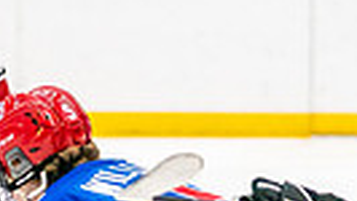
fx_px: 4698
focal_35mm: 496
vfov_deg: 2.4
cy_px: 368
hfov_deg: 4.3
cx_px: -242
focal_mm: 83
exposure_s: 1/1250
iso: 3200
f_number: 2.8
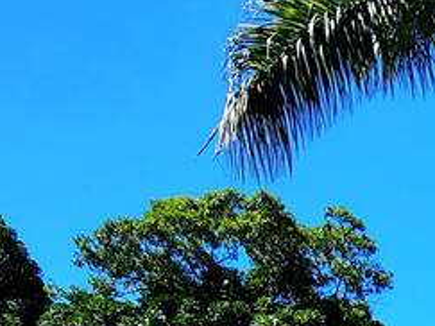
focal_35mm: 77
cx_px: 741
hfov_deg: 19.9
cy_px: 751
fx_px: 967
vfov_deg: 14.1
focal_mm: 2.2
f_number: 2.2
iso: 50
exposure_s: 1/2000
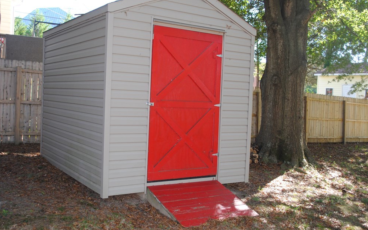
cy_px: 110
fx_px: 401
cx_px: 173
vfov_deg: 32.0
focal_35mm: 40
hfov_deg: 49.3
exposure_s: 1/100
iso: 200
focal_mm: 24
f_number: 4
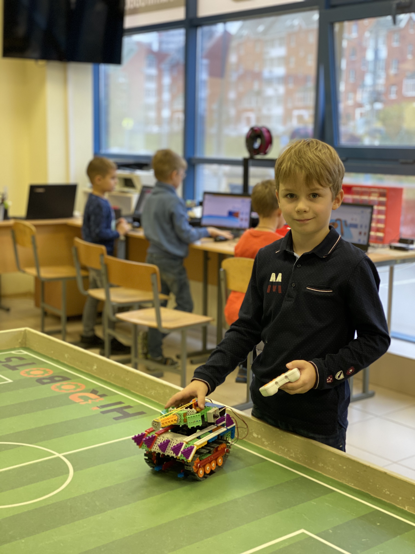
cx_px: 208
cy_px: 277
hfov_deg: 28.0
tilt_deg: -7.3
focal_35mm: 52
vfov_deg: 36.8
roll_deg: -2.2
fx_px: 831
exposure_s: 1/50
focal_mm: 6
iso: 160
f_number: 2
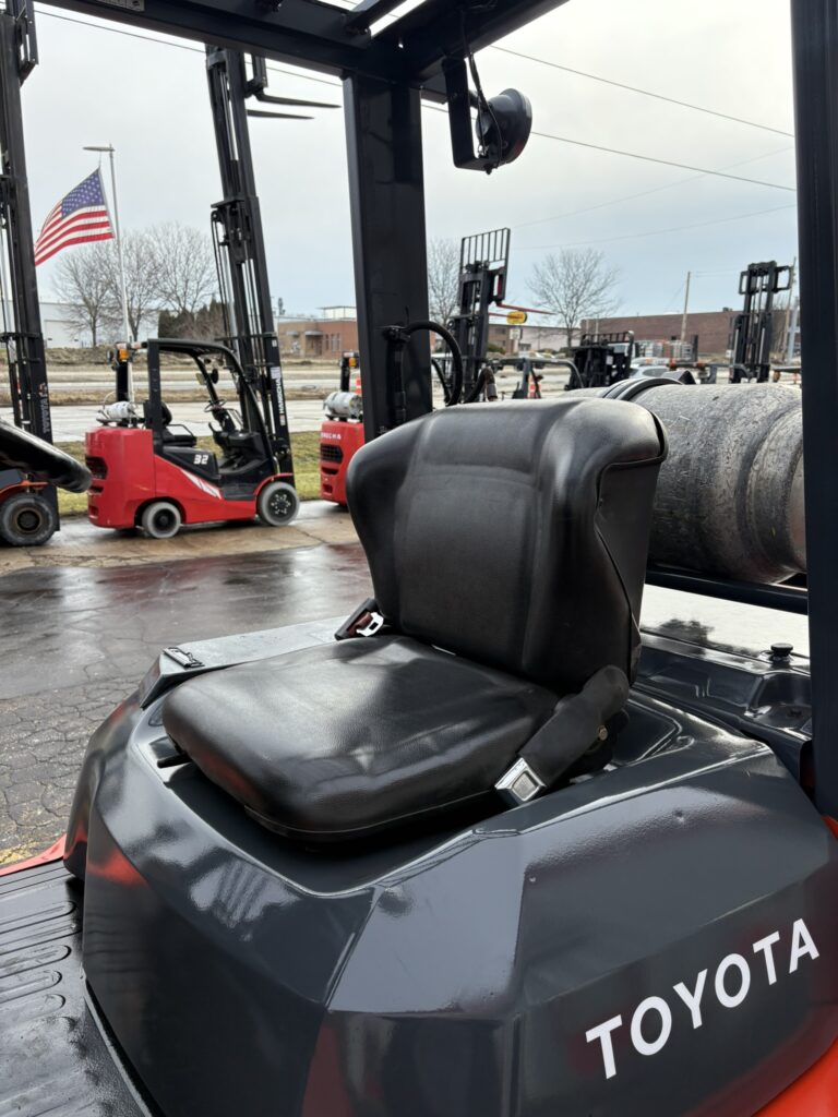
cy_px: 558
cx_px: 419
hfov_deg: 53.1
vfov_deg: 67.3
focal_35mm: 26
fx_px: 839
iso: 64
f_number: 1.6
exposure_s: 1/1393
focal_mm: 5.96
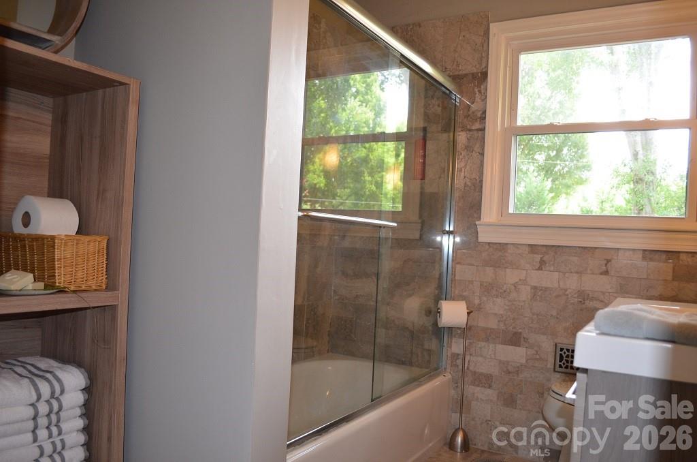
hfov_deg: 67.5
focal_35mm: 27
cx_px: 348
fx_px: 522
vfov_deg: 47.7
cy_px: 231
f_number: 3.5
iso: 640
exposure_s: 1/60
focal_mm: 18
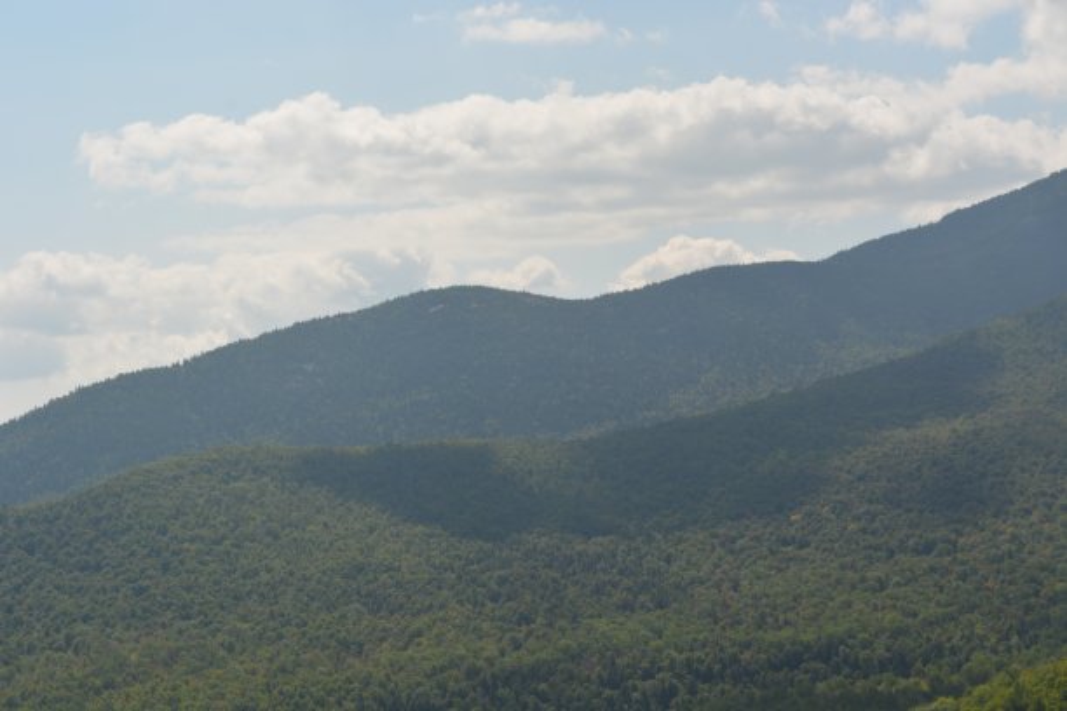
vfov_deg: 16.6
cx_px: 534
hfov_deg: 24.6
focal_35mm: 82
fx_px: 2445
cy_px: 356
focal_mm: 55
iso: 100
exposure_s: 1/200
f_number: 13
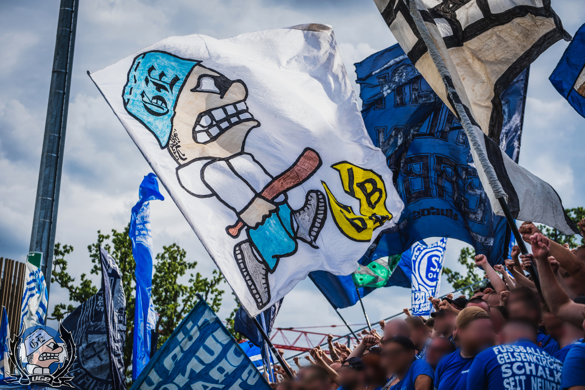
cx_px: 292
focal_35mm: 75
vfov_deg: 18.2
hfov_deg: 27.0
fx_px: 1219
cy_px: 195
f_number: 2.8
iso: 160
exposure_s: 1/1000
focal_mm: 50
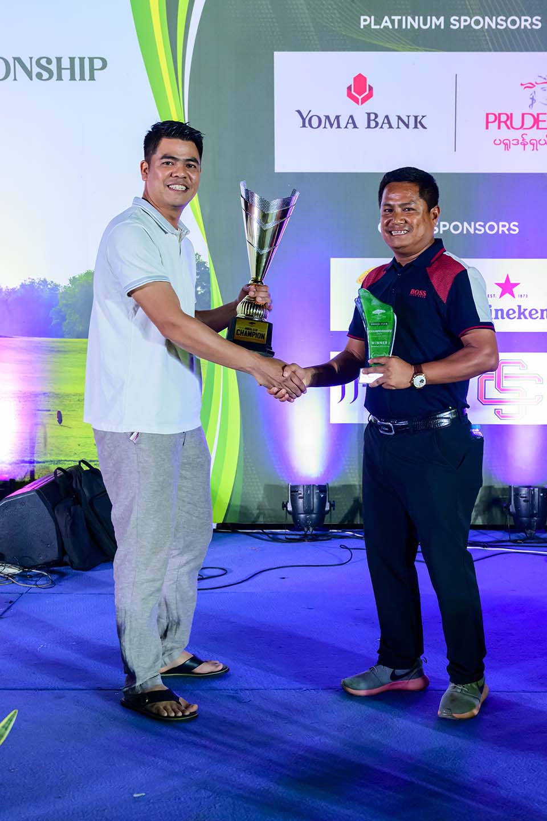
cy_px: 410
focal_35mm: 40
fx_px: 912
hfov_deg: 33.4
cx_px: 274
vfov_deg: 48.5
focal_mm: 40
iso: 4000
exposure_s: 1/250
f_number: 4.5
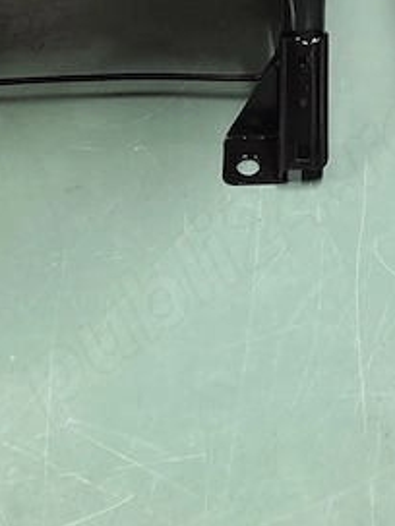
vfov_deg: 13.8
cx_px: 455
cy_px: -628
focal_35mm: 113
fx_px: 1719
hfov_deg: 12.8
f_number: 1.7
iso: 500
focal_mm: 6.07
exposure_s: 1/50
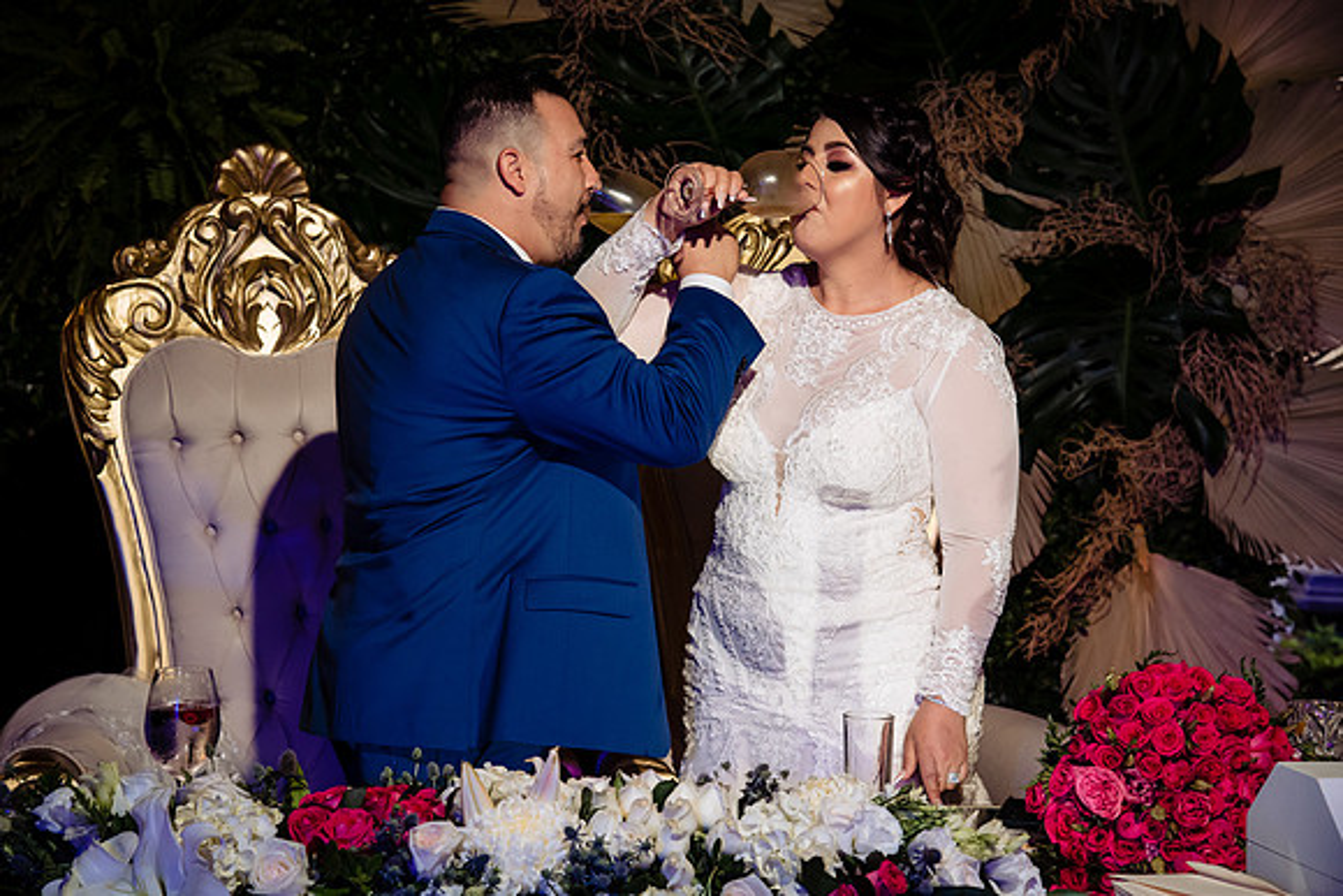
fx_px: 2798
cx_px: 672
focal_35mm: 75
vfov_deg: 18.2
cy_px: 448
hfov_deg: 27.0
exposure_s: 1/125
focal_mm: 75
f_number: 7.1
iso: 2000
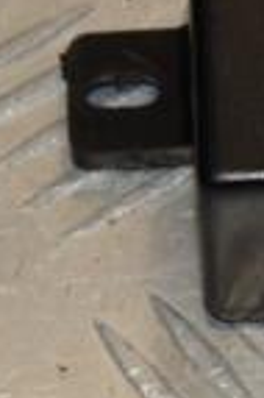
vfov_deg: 3.6
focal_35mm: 581
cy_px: 31
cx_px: 667
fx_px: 6406
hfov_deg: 2.3
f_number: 6.3
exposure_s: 1/200
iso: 800
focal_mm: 92
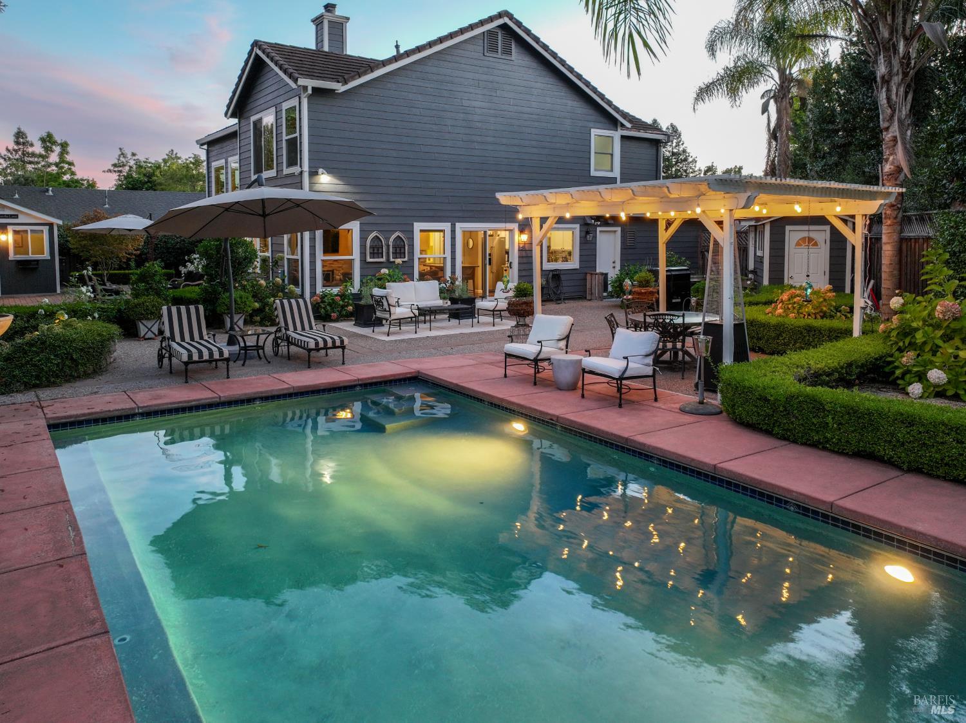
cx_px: 483
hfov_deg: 71.6
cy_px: 362
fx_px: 669
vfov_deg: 56.8
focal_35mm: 24
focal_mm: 12.29
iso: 150
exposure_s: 1/15
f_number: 2.8
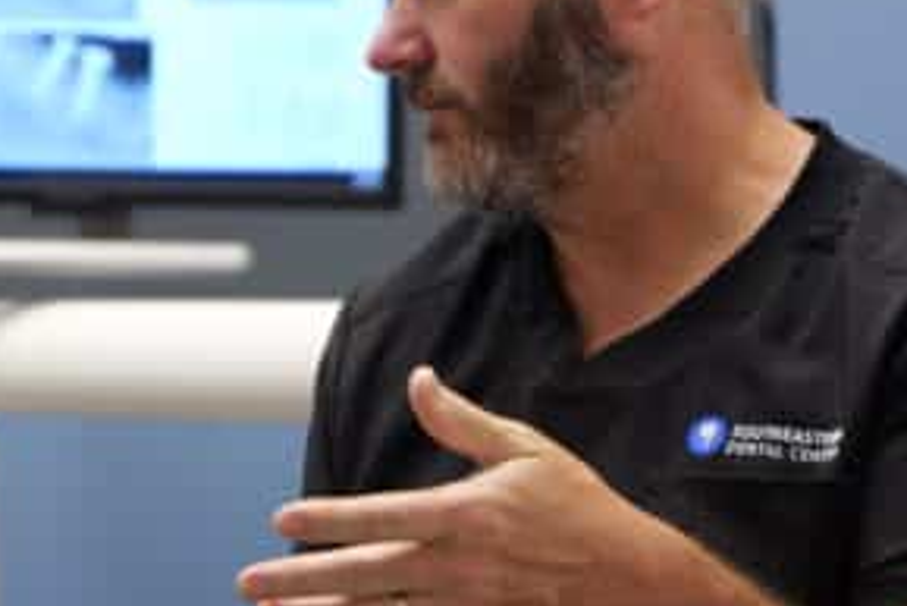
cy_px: 411
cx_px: 31
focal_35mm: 186
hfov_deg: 11.0
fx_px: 4688
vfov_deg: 7.4
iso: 1250
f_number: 2.8
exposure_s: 1/160
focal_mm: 70
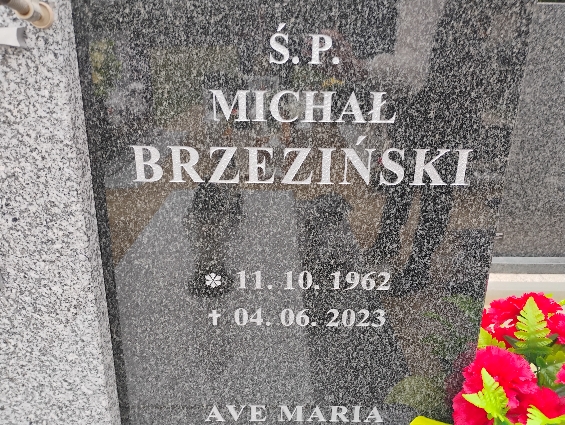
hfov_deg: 63.4
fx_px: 458
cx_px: 282
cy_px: 212
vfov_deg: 49.9
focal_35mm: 28
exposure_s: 1/100
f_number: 1.8
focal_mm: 4.26
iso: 213
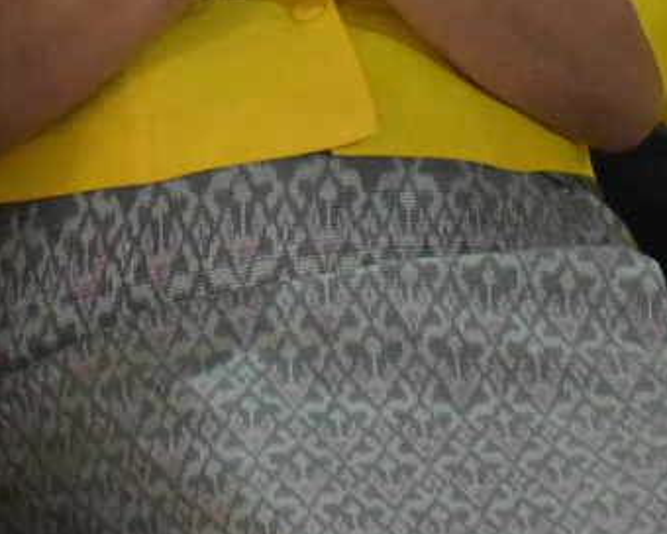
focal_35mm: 335
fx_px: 6613
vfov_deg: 4.6
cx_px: -112
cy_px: -302
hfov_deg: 5.7
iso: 7200
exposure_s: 1/60
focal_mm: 50
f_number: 4.8
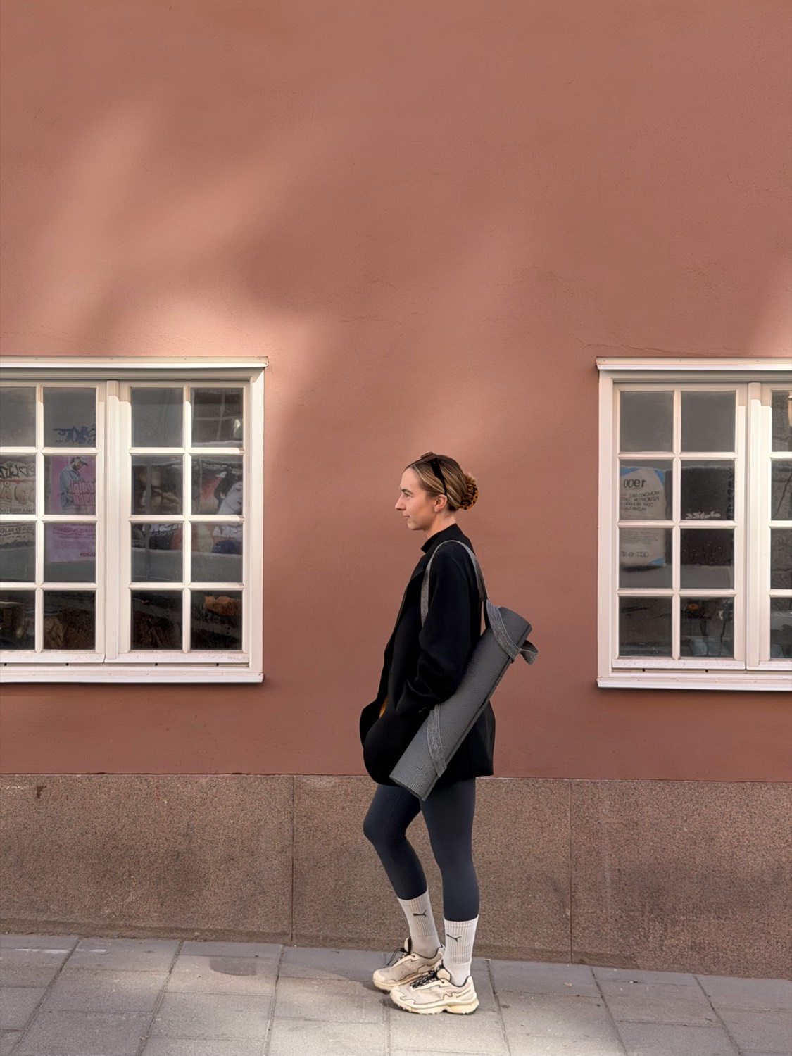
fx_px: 1464
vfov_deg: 39.7
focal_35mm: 48
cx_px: 396
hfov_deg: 30.3
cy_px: 528
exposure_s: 1/509
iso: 64
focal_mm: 6.76
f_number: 1.78
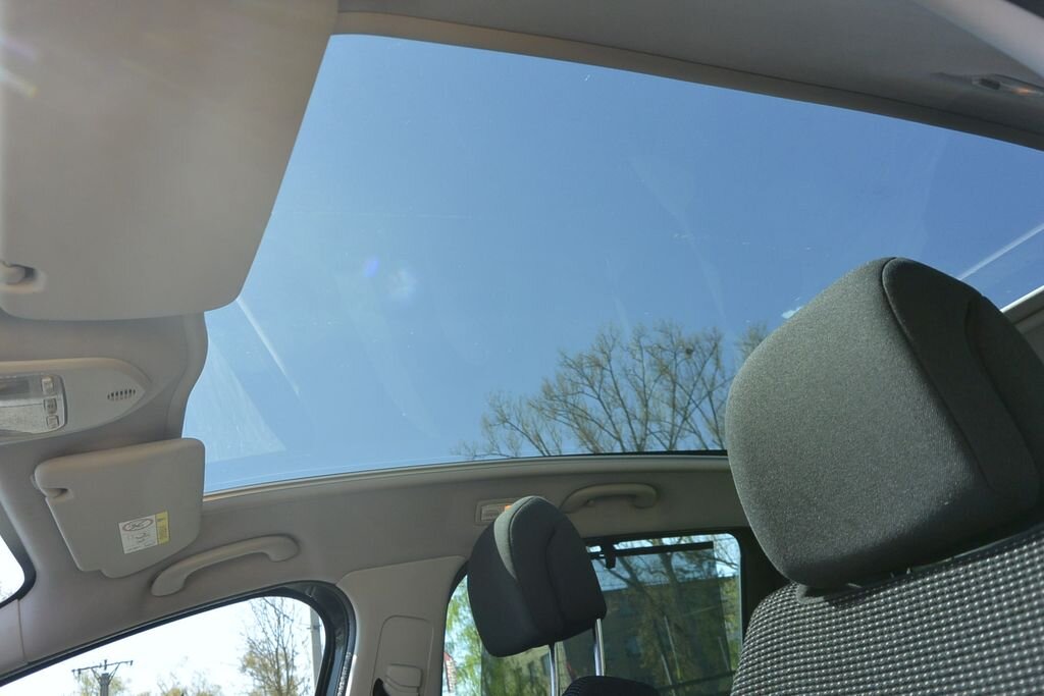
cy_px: 348
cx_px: 522
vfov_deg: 47.9
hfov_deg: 67.4
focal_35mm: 27
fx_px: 783
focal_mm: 10
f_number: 3.5
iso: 160
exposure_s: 1/400
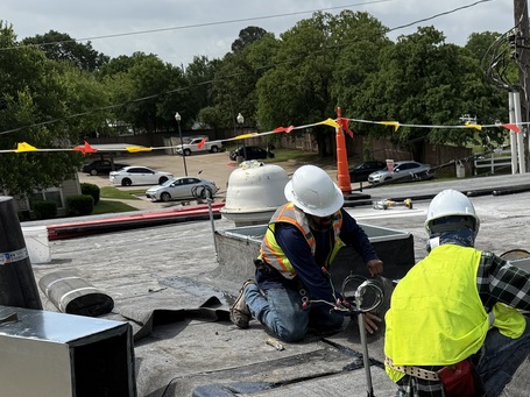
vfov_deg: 25.0
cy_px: 445
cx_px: 476
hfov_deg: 33.7
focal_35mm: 54
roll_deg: +1.7
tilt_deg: -22.9
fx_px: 827
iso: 80
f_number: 1.78
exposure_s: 1/4673
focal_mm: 6.76
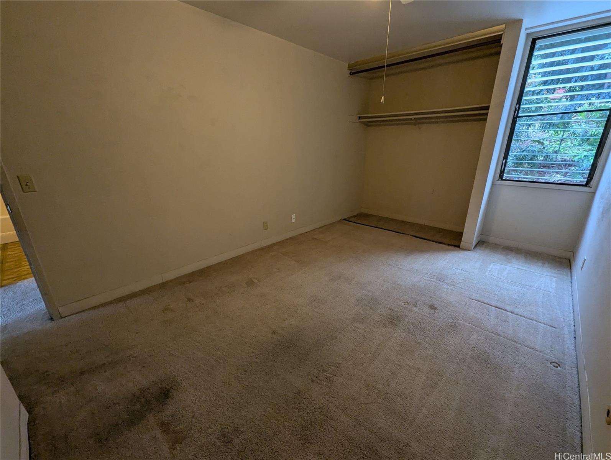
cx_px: 306
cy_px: 230
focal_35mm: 13
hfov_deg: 106.1
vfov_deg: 90.1
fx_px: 230
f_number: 2.2
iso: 205
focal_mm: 1.95
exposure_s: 1/120
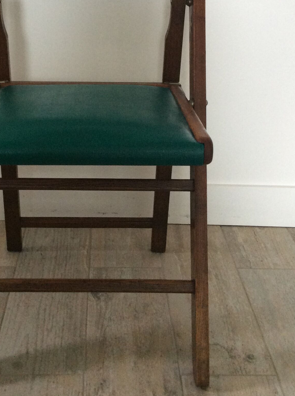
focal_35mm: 54
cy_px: 126
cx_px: 110
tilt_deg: -19.1
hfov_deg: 26.9
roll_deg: +0.2
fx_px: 615
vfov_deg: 35.2
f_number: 2.4
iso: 100
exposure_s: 1/25
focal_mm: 3.3
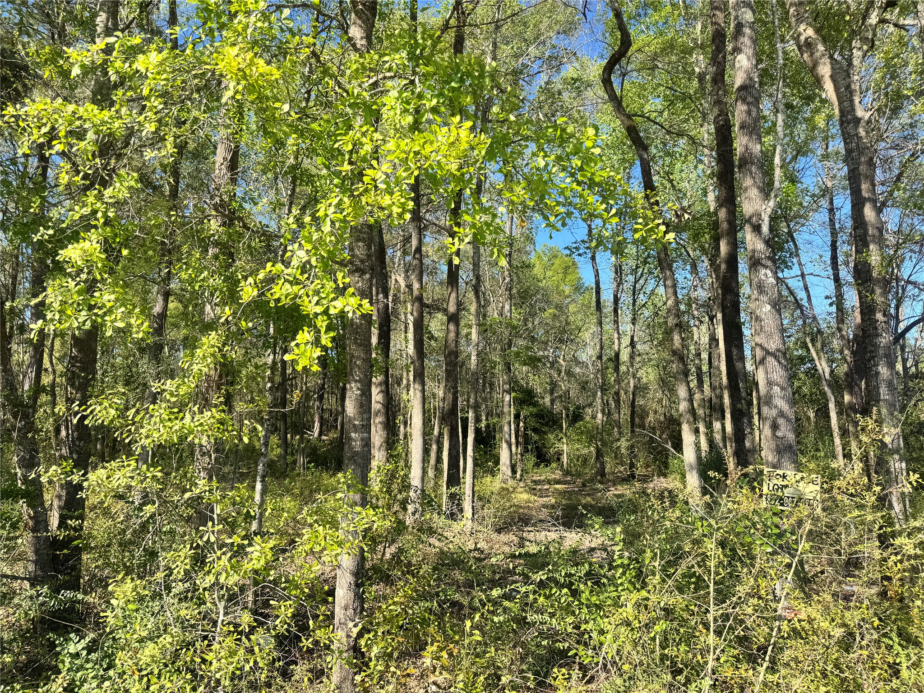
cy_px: 346
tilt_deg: +8.4
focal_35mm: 24
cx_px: 462
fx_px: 641
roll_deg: -0.8
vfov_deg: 56.8
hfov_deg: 71.6
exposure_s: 1/1524
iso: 80
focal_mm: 6.76
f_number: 1.78
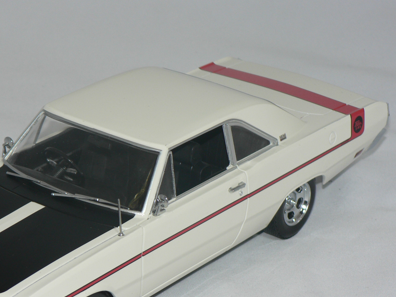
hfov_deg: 14.7
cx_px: 116
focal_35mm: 134
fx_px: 1533
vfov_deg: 11.0
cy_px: 213
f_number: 3.2
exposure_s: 1/60
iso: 80
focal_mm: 14.9
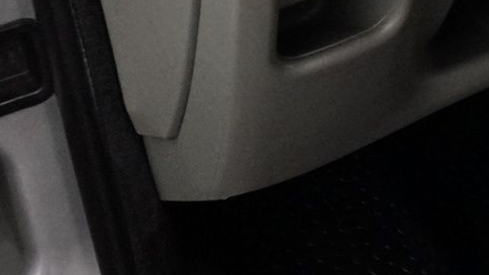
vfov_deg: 7.8
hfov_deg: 11.8
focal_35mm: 149
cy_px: -289
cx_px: 1164
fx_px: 1932
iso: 3200
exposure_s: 1/160
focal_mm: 28
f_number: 3.5
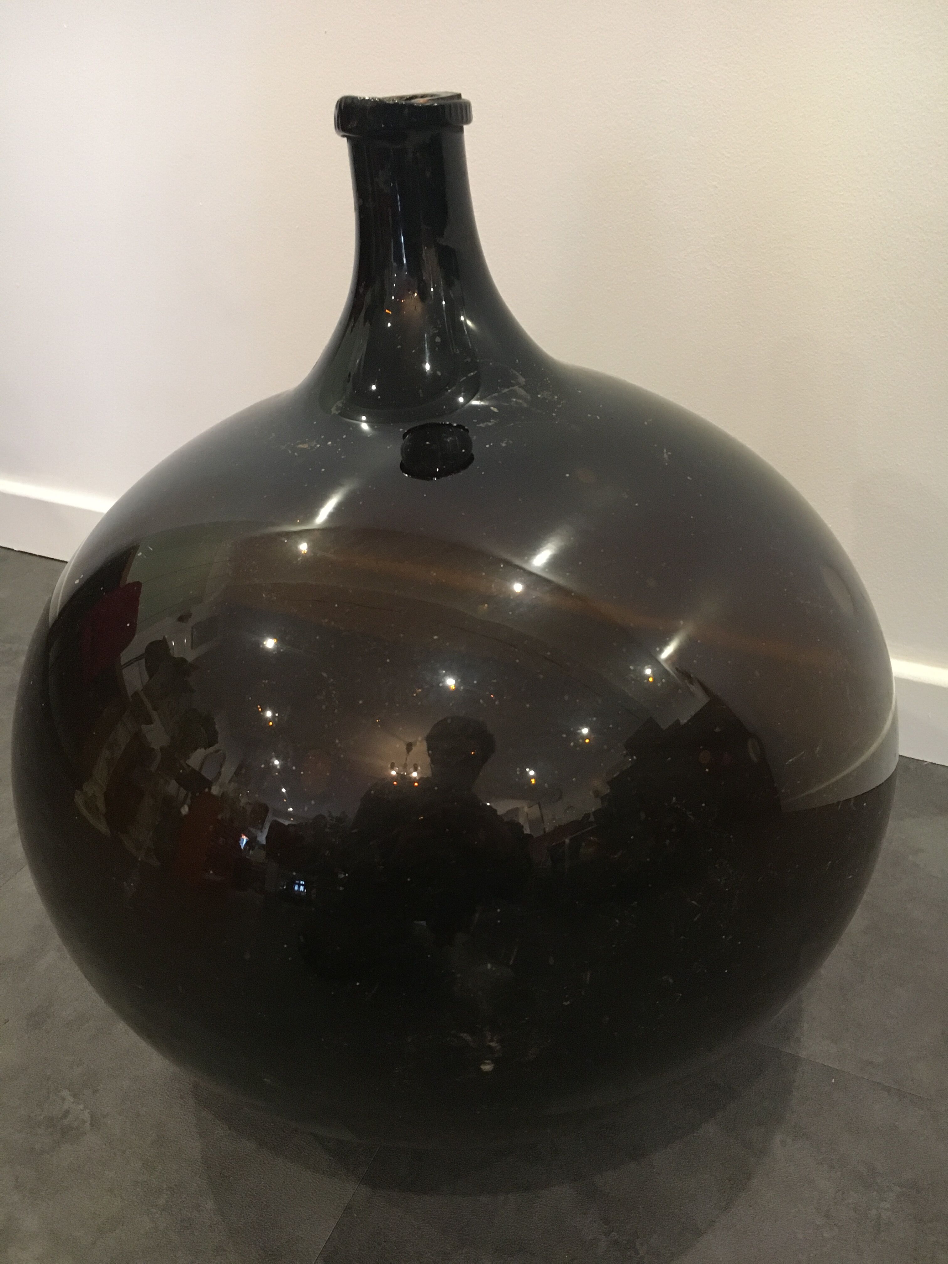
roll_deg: +1.1
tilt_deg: -29.5
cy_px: 632
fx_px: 1059
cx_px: 474
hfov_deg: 48.2
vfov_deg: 61.7
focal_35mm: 29
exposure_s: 1/17
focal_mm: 4.15
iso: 200
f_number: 2.2
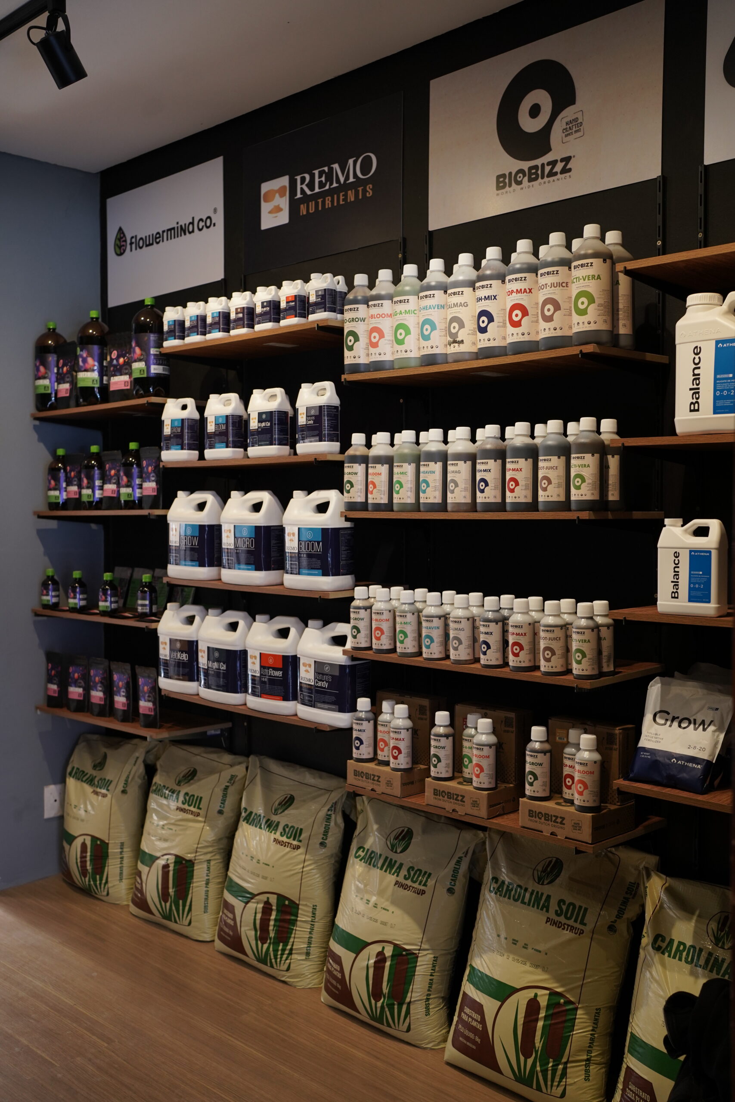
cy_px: 551
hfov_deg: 37.9
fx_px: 1072
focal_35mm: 35
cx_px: 368
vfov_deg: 54.4
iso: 1000
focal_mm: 35
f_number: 4
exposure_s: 1/125
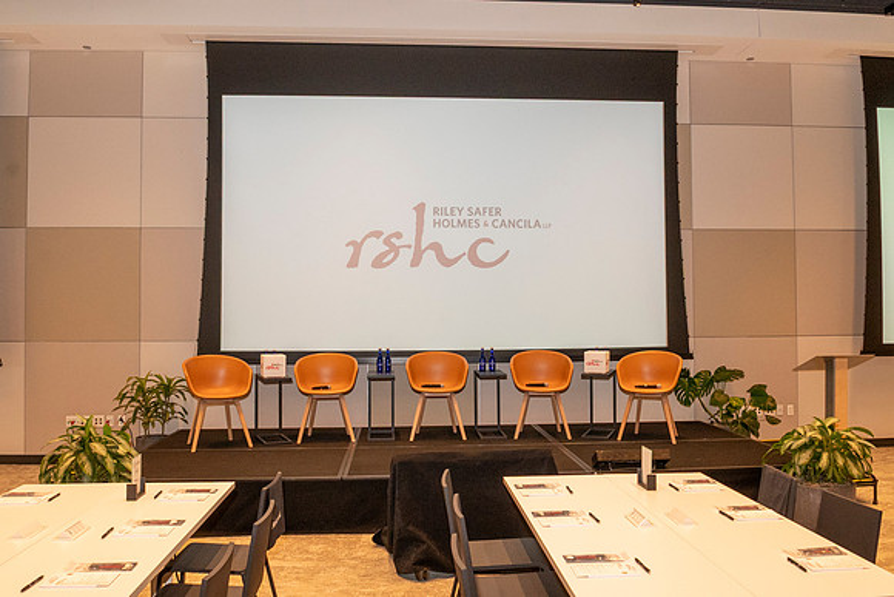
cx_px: 447
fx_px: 745
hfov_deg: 61.9
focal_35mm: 30
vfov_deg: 43.6
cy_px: 298
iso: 1250
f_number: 8
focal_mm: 18
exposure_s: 1/80
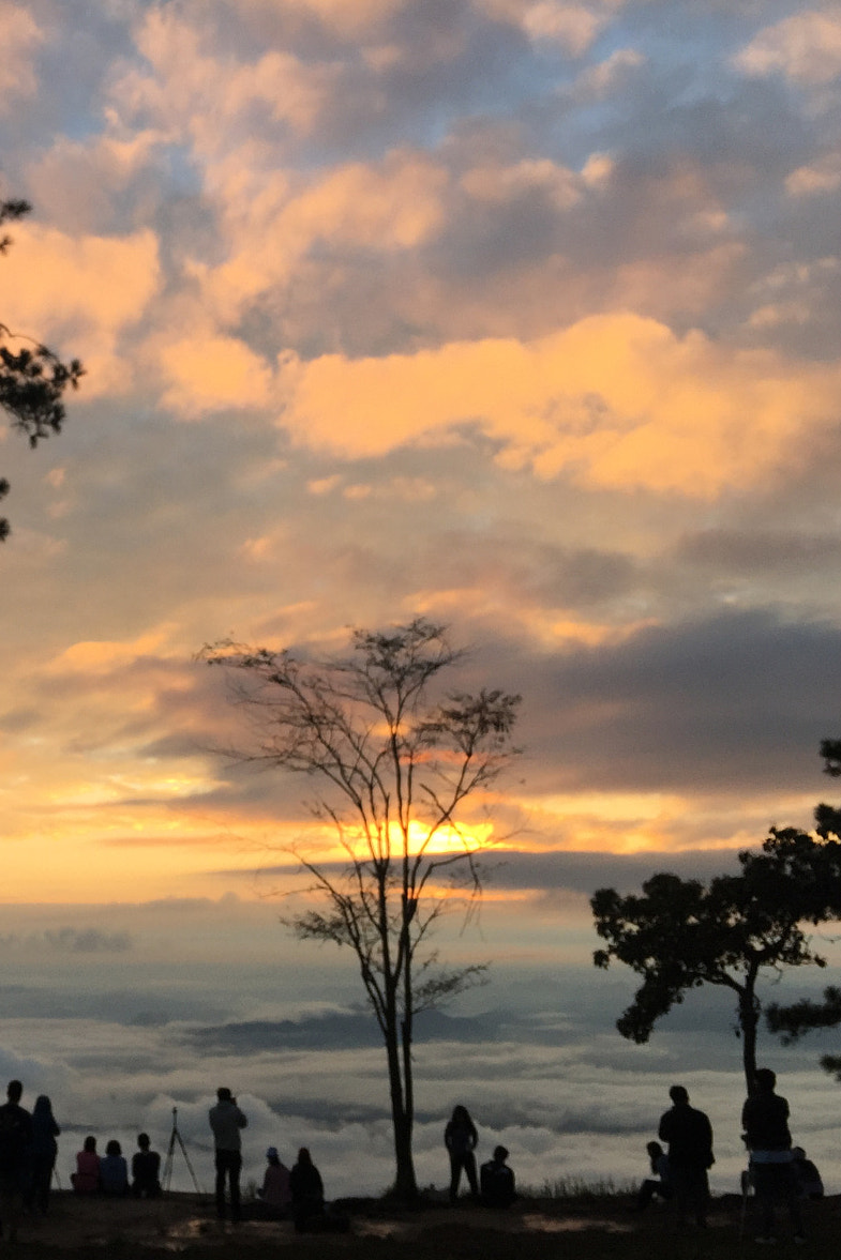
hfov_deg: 30.9
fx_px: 1436
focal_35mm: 41
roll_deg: -0.8
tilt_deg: +11.5
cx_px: 51
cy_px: 634
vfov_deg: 47.4
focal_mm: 4.15
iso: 32
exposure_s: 1/520
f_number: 2.2
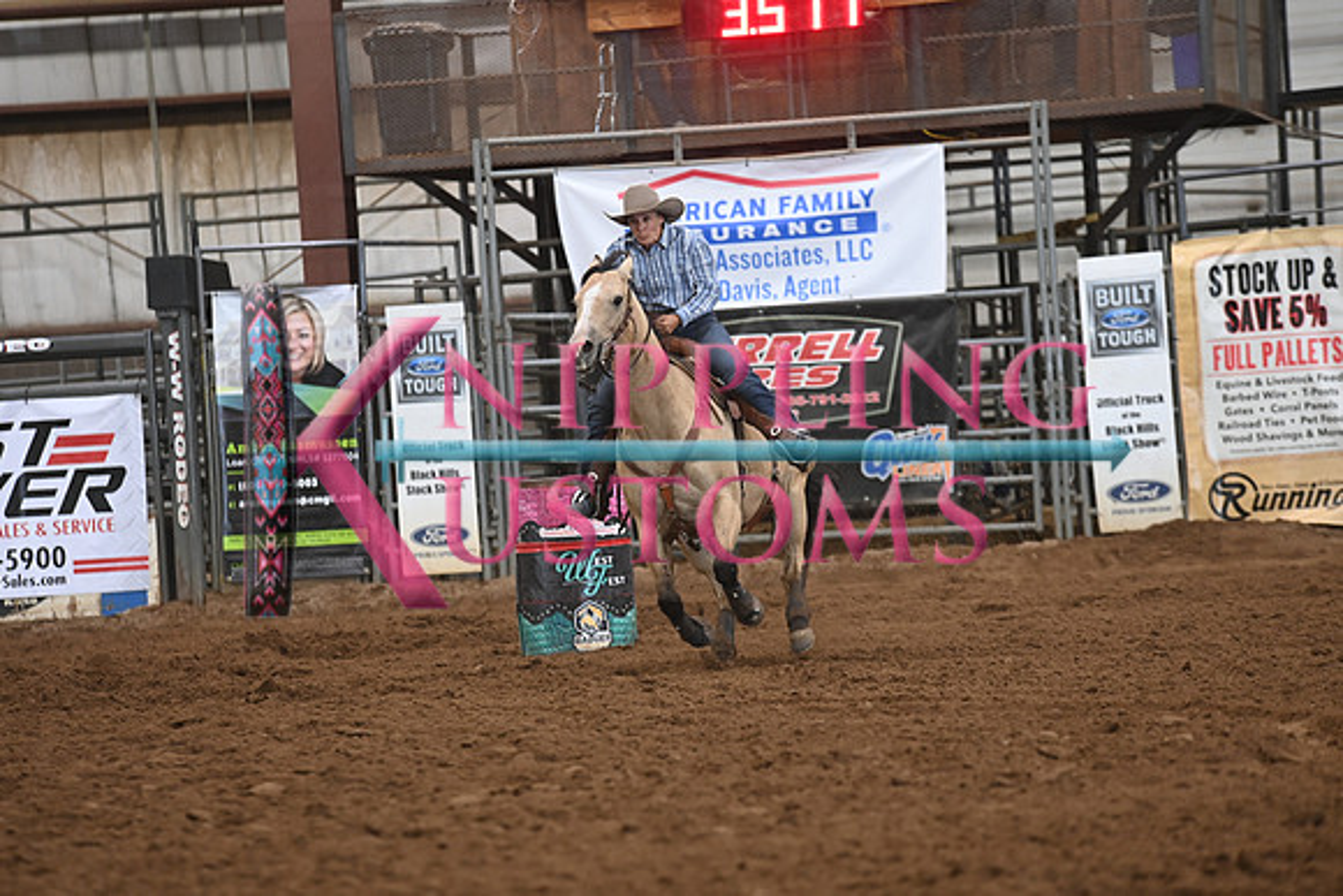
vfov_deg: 6.9
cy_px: 448
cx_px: 672
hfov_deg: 10.3
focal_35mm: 200
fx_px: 7463
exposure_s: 1/250
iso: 2500
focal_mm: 200
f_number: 4
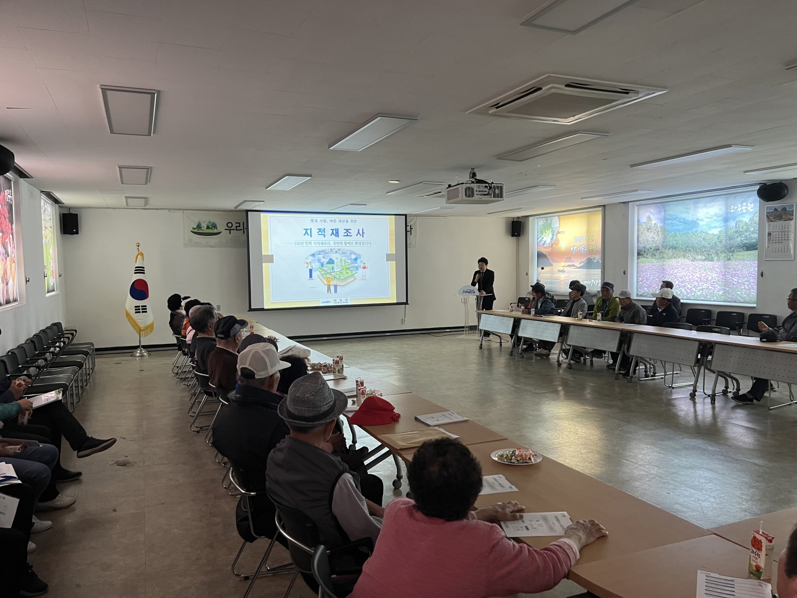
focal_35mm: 26
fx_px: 599
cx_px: 398
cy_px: 299
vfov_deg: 53.1
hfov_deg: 67.3
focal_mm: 5.7
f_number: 1.5
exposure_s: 1/60
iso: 125
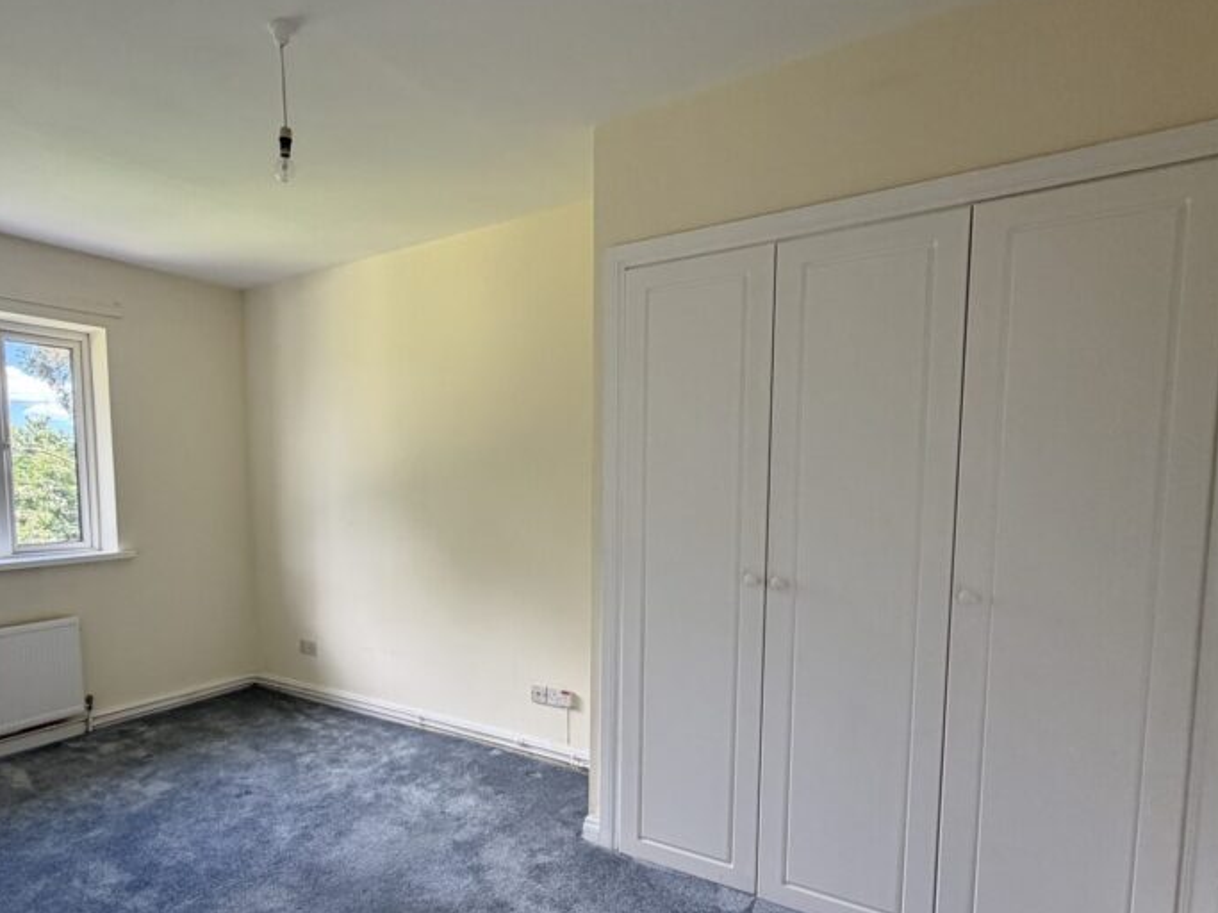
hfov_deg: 77.8
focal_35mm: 21
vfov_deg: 62.9
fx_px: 739
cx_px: 467
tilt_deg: -5.9
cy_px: 547
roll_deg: +0.6
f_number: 2.2
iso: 125
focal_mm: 2.22
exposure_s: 1/121
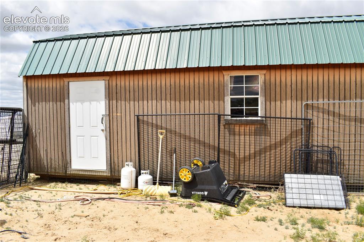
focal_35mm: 27
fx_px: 273
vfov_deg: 47.9
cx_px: 182
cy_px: 121
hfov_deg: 67.4
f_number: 9
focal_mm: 18
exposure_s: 1/320
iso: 100
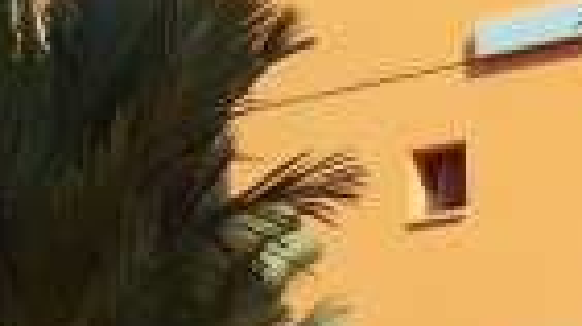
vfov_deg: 7.7
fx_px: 2421
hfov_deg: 12.9
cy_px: -21
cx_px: 920
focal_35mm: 157
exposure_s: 1/320
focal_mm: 6.2
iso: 80
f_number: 5.6
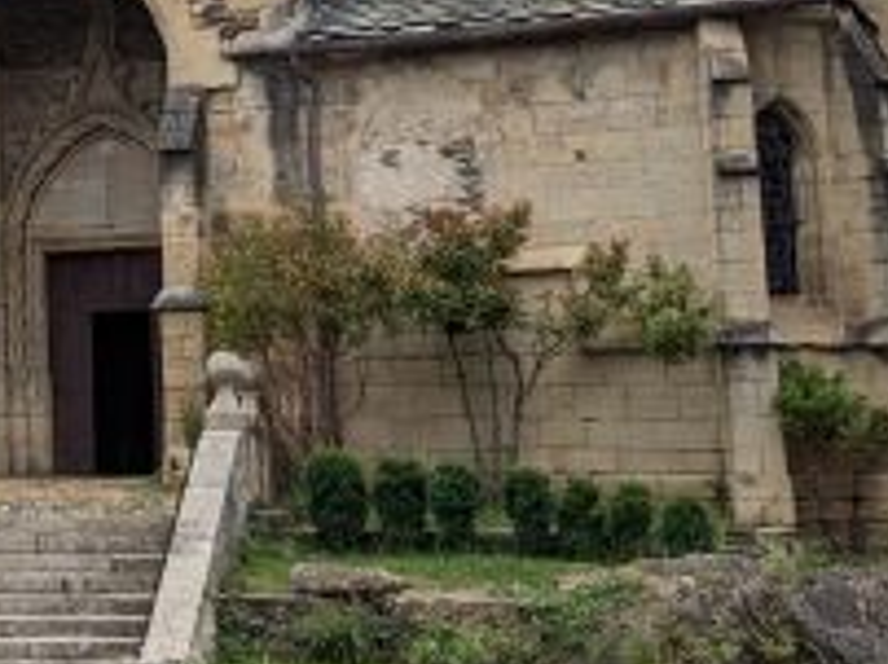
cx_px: -200
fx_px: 2639
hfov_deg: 18.1
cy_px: 11
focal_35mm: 103
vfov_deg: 14.1
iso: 59
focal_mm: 4.38
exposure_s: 1/4673
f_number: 1.73
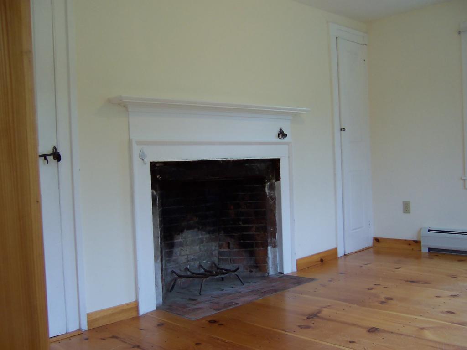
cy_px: 175
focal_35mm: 36
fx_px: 486
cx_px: 234
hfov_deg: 51.4
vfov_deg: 39.7
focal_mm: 5.6
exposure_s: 1/60
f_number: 2.8
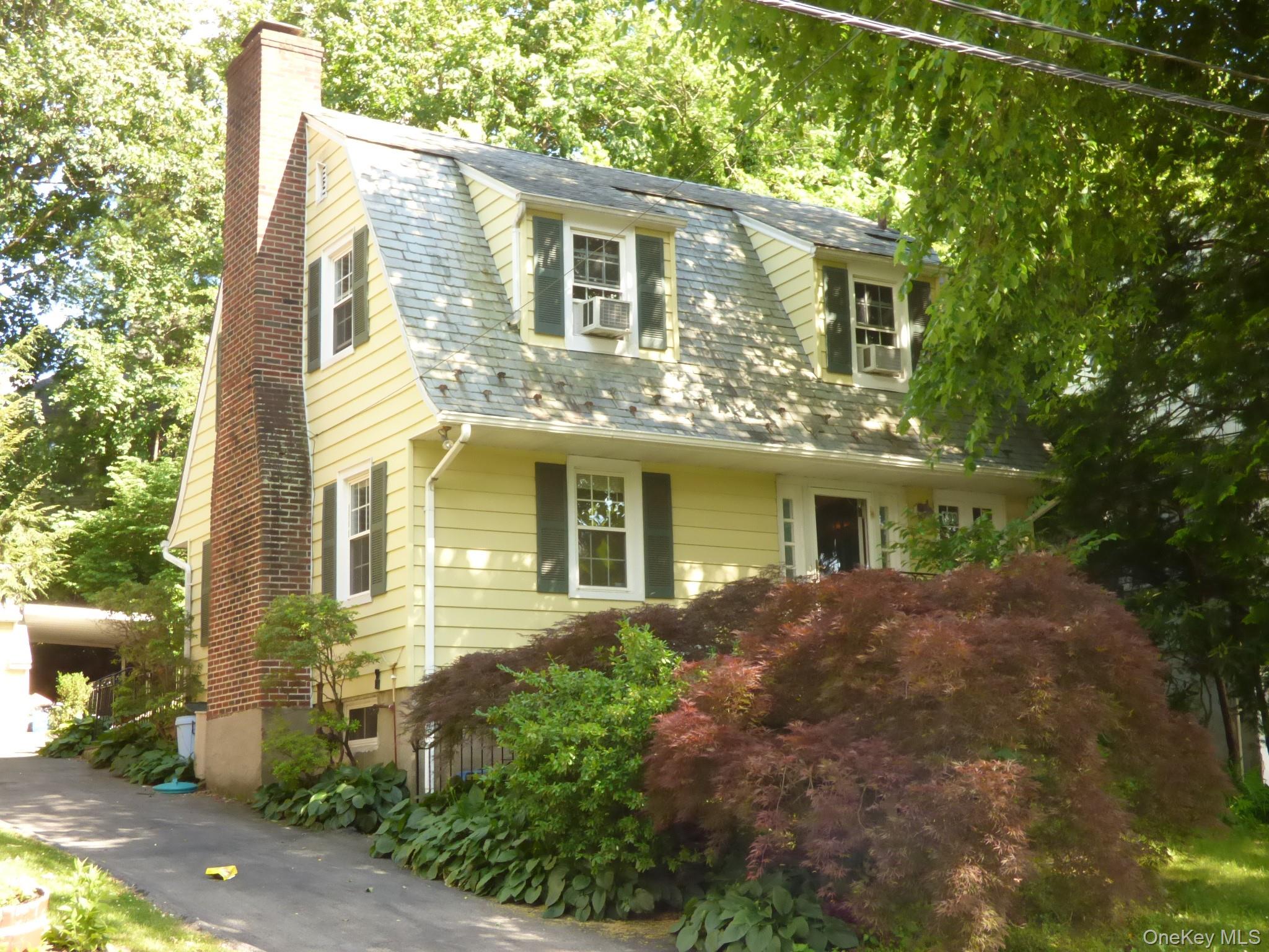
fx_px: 1760
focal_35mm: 48
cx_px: 634
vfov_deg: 30.3
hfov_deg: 39.7
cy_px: 476
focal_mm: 8.68
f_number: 6.3
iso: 400
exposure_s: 1/125
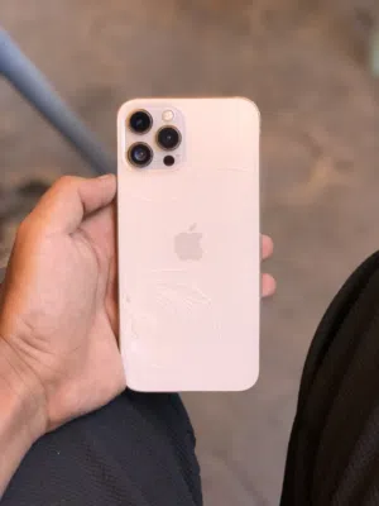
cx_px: 190
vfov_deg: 33.8
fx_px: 832
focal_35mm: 57
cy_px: 253
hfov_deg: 25.7
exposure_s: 1/30
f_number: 2.8
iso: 64
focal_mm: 6.6
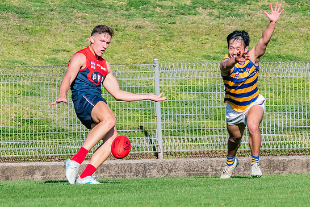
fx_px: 10255
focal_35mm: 1191
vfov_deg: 1.2
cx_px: 79
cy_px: 58
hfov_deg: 1.7
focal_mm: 420
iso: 800
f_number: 10
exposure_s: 1/1600
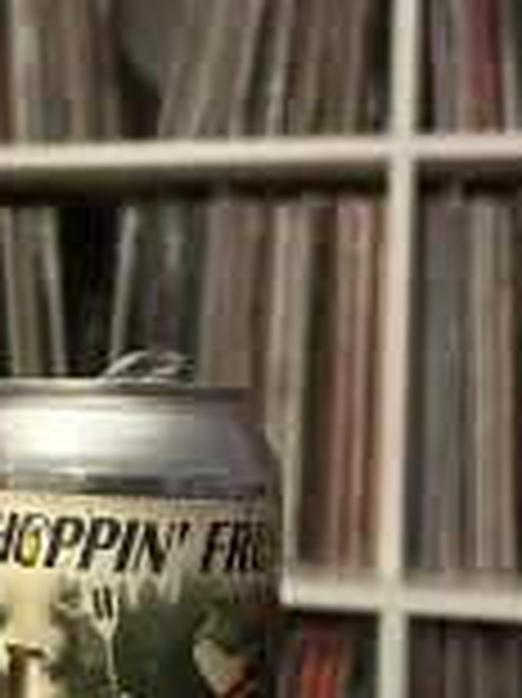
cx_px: -32
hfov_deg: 21.0
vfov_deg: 28.9
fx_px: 1349
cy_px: 423
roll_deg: -1.9
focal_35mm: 67
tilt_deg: +0.6
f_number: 1.5
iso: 640
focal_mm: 5.7
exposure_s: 1/33
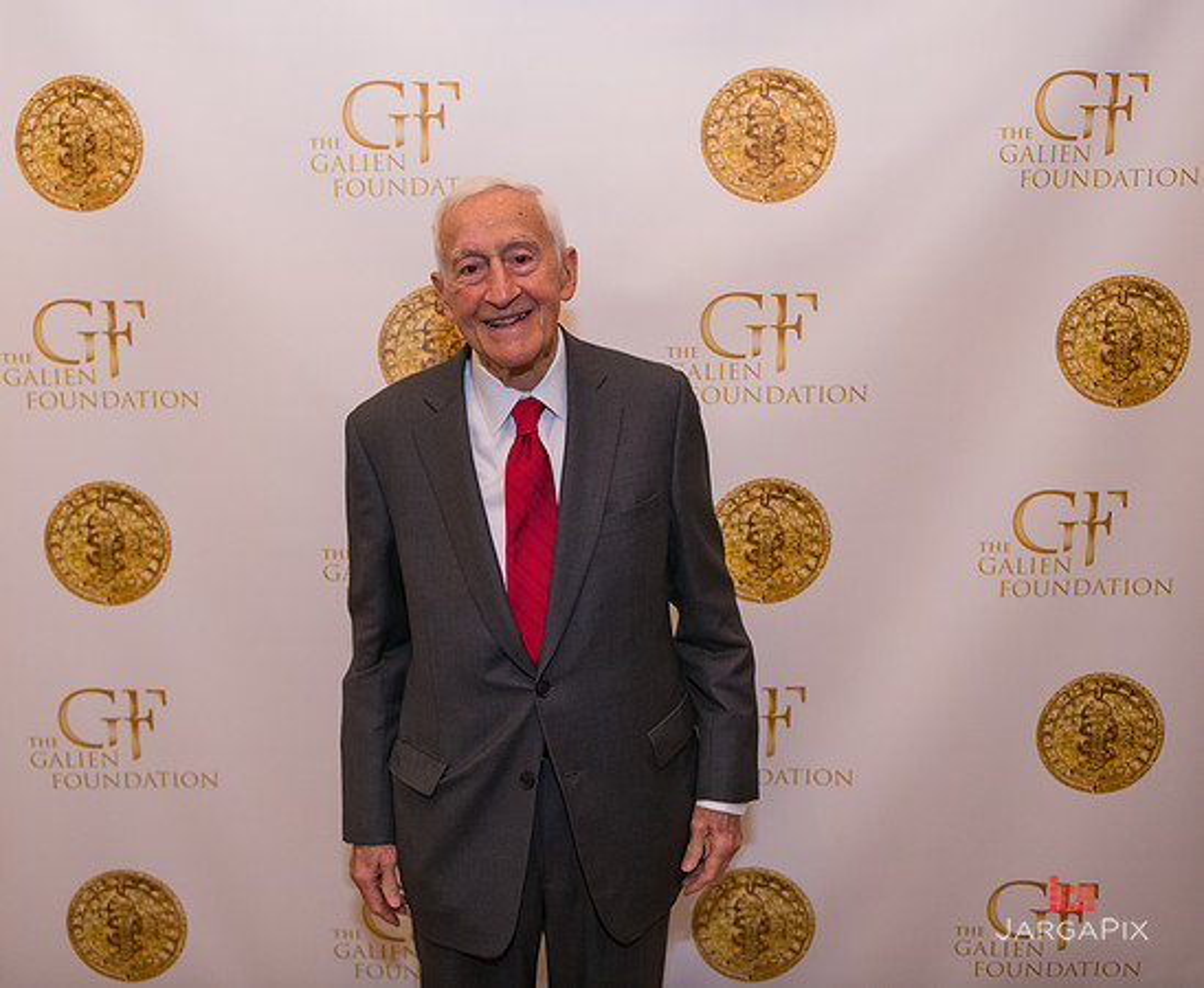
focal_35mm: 33
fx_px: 1206
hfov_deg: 52.9
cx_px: 511
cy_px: 453
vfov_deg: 44.6
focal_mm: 27
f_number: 3.2
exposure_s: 1/125
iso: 1000
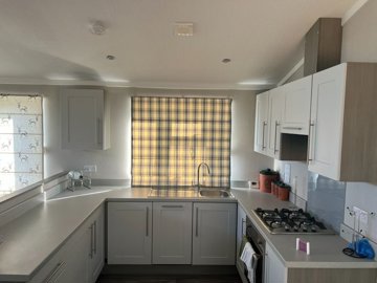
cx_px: 188
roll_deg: -1.1
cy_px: 142
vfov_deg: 53.1
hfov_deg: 67.3
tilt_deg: -4.2
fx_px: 283
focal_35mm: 26
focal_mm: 5.7
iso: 64
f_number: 1.5
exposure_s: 1/121
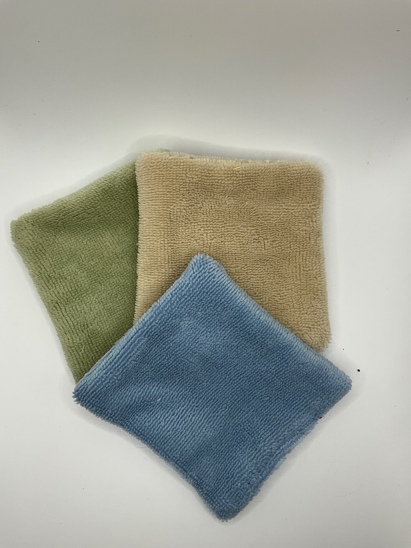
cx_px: 206
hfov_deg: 48.2
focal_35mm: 29
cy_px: 274
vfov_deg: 61.7
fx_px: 459
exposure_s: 1/204
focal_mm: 3
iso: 20
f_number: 1.8
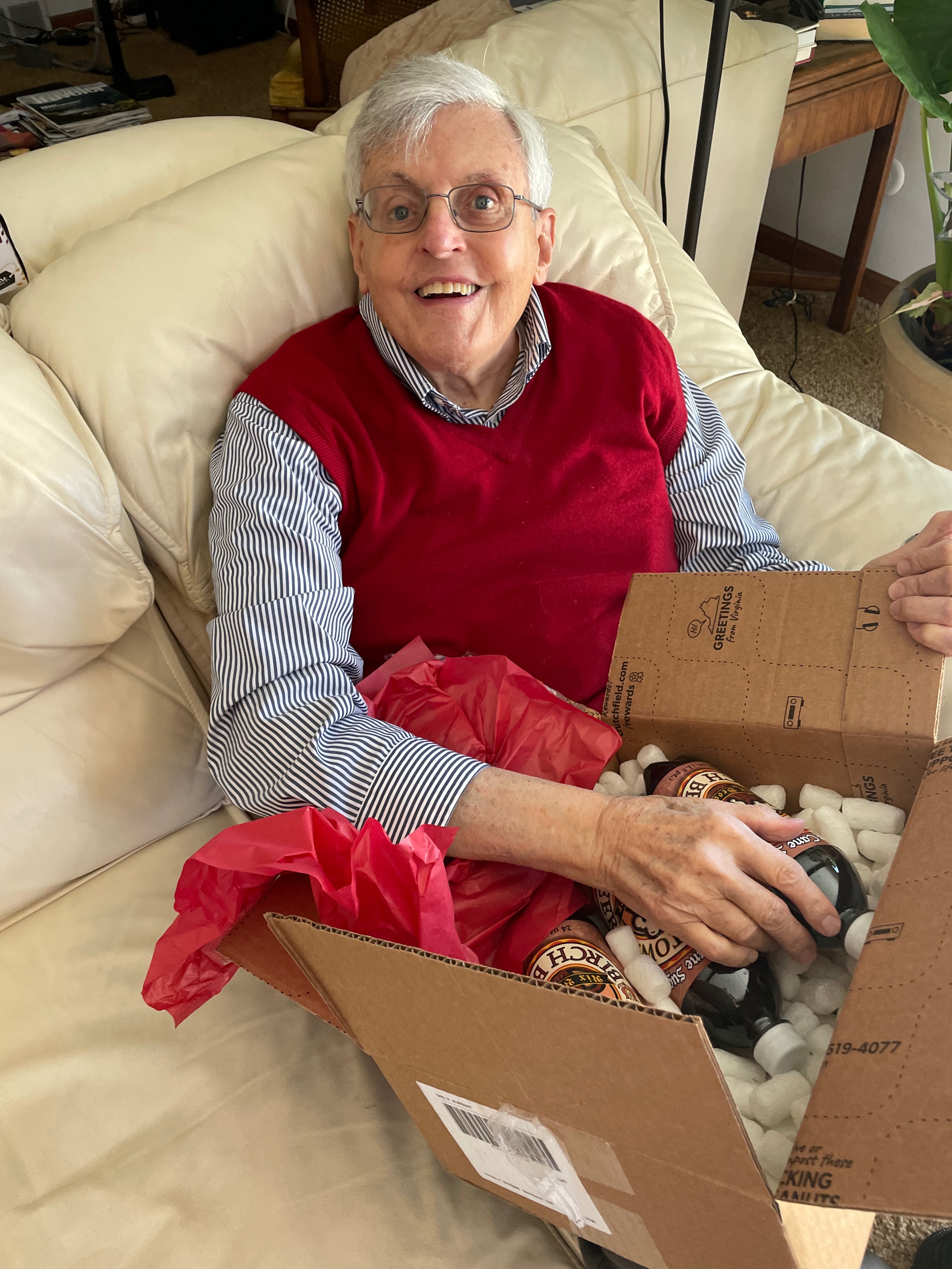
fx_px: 953
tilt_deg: -43.0
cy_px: 634
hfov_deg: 53.1
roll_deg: +7.2
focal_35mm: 26
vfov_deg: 67.3
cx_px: 476
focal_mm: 4.2
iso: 125
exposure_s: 1/117
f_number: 1.6
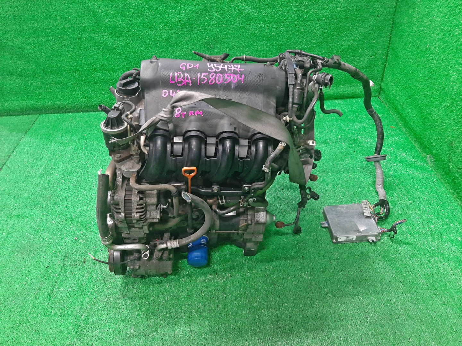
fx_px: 347
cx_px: 231
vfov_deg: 53.1
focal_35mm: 26
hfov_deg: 67.3
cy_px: 173
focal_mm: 3.93
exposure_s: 1/50
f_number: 1.7
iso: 202
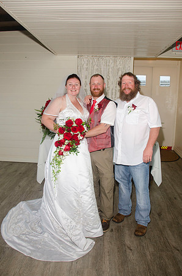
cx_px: 91
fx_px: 206
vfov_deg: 67.5
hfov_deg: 47.7
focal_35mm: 27
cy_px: 138
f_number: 5.6
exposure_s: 1/250
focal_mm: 18
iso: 400
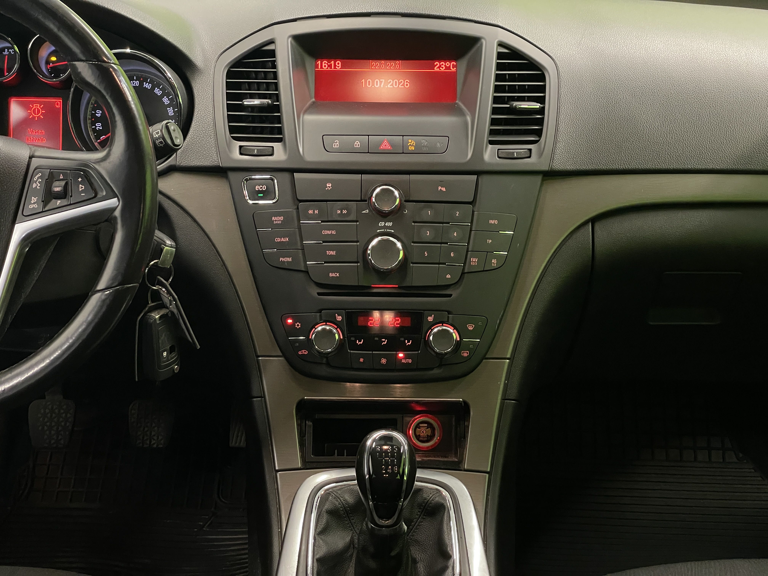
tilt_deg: -22.0
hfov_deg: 36.8
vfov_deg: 28.0
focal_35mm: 52
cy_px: 288
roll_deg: -1.4
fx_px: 1154
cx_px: 384
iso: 400
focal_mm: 6
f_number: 2
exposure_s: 1/50
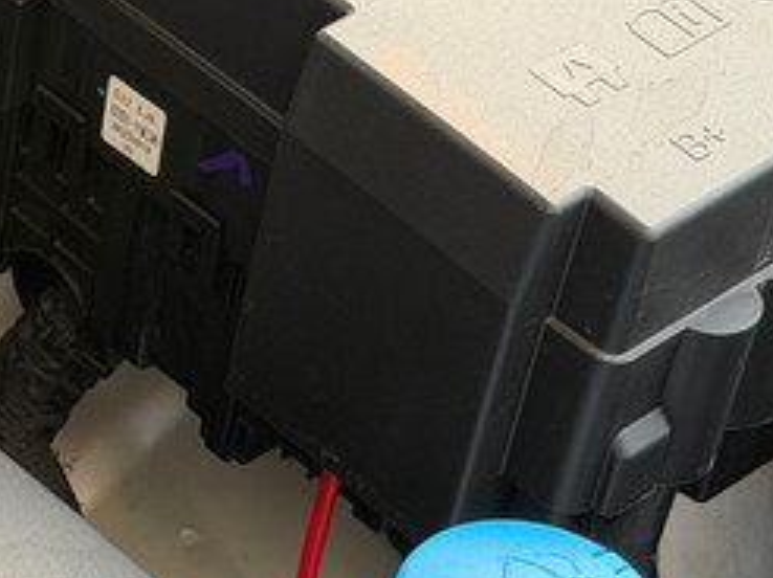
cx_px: -242
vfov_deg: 9.0
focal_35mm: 164
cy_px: 455
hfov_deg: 11.7
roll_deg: -6.0
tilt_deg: -42.9
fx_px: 3659
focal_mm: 6.76
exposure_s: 1/112
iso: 100
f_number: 1.78
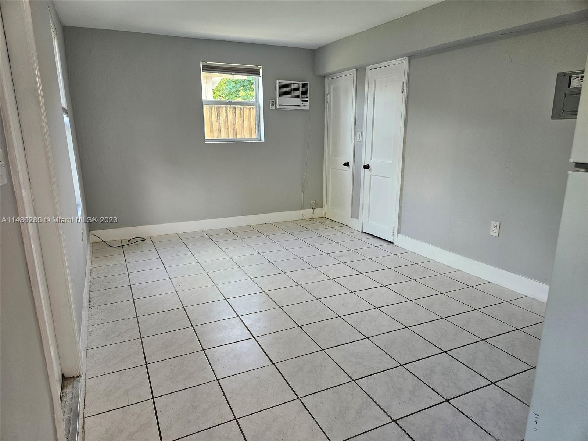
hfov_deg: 73.9
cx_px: 294
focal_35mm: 23
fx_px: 391
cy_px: 220
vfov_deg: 58.9
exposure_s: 1/120
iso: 125
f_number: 1.8
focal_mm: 5.4
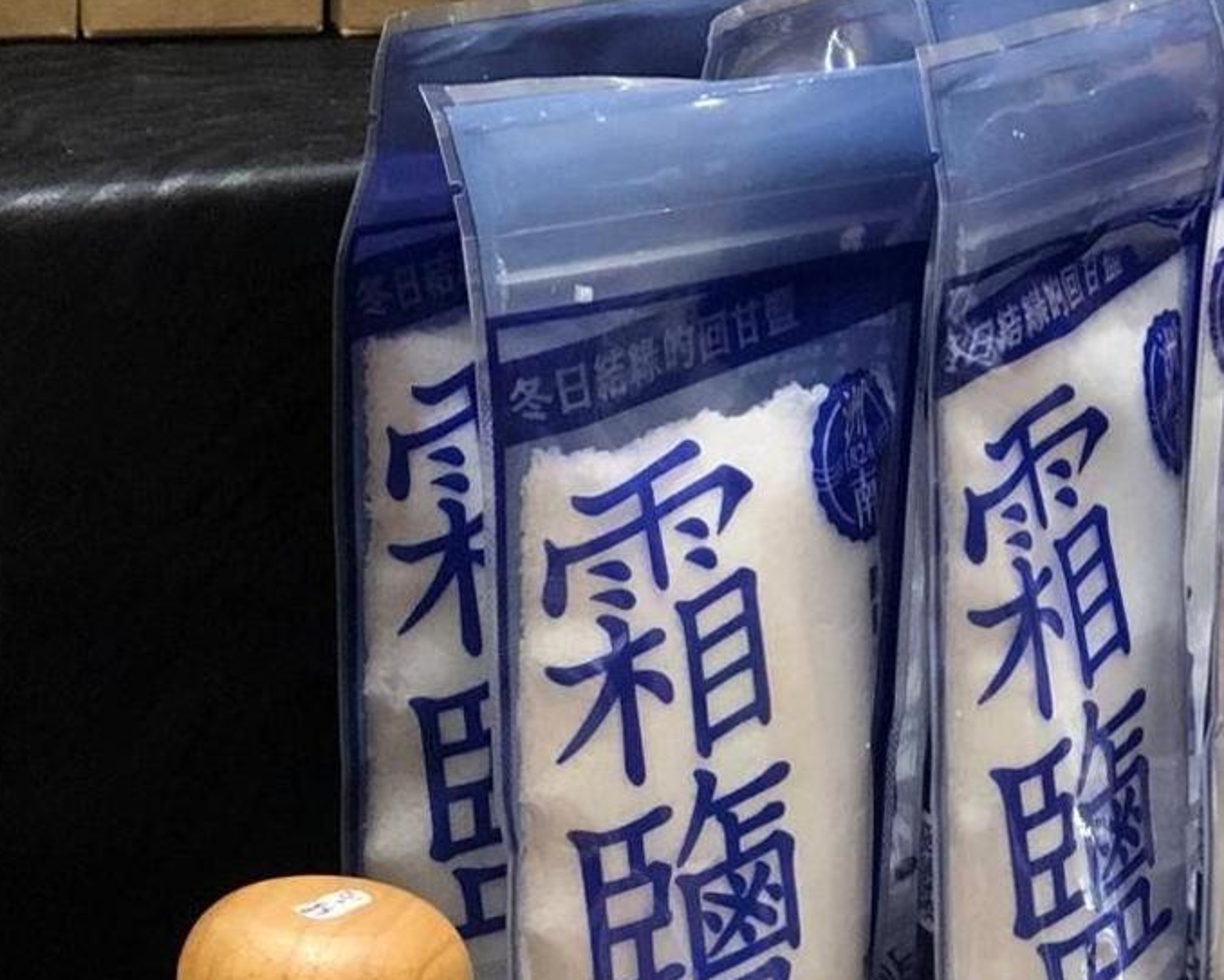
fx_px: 5944
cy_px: 652
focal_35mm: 164
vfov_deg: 9.4
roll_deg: +0.7
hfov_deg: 11.6
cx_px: -27
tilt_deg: -17.0
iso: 160
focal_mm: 6.6
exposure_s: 1/30
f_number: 2.8
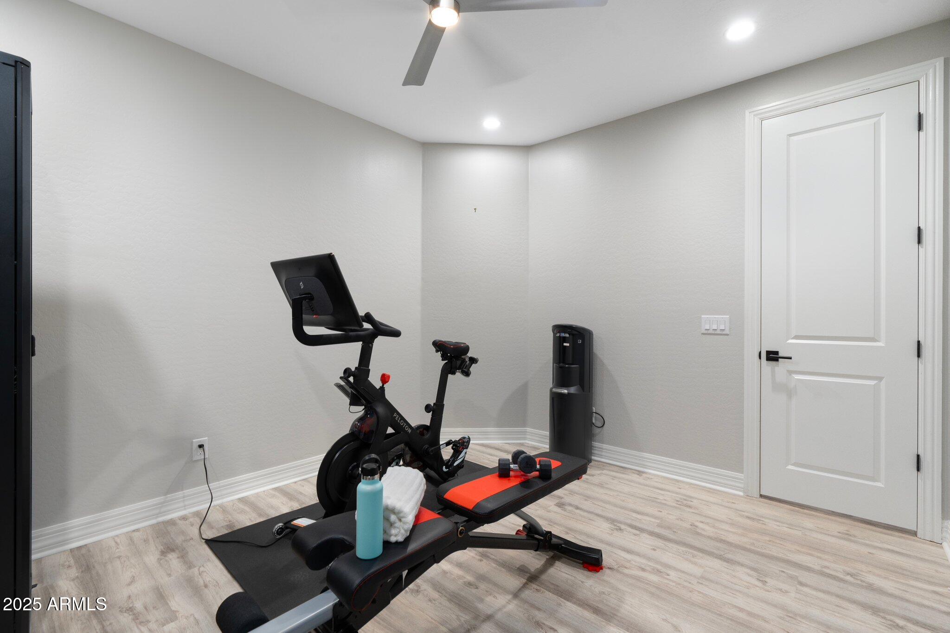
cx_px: 475
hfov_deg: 96.7
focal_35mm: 16
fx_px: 422
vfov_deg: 73.7
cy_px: 316
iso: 1000
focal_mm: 16
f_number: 8
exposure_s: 1/3
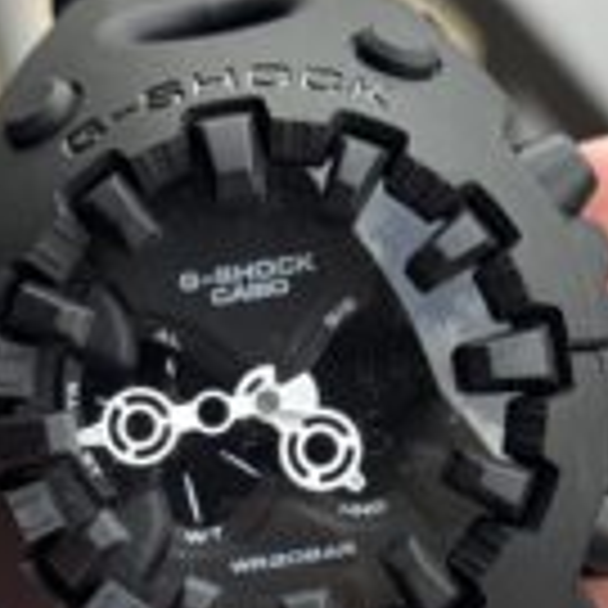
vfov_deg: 13.7
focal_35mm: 126
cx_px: 297
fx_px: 2504
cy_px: 563
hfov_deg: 13.8
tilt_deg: -60.0
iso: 64
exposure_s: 1/540
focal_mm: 6.76
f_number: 1.78
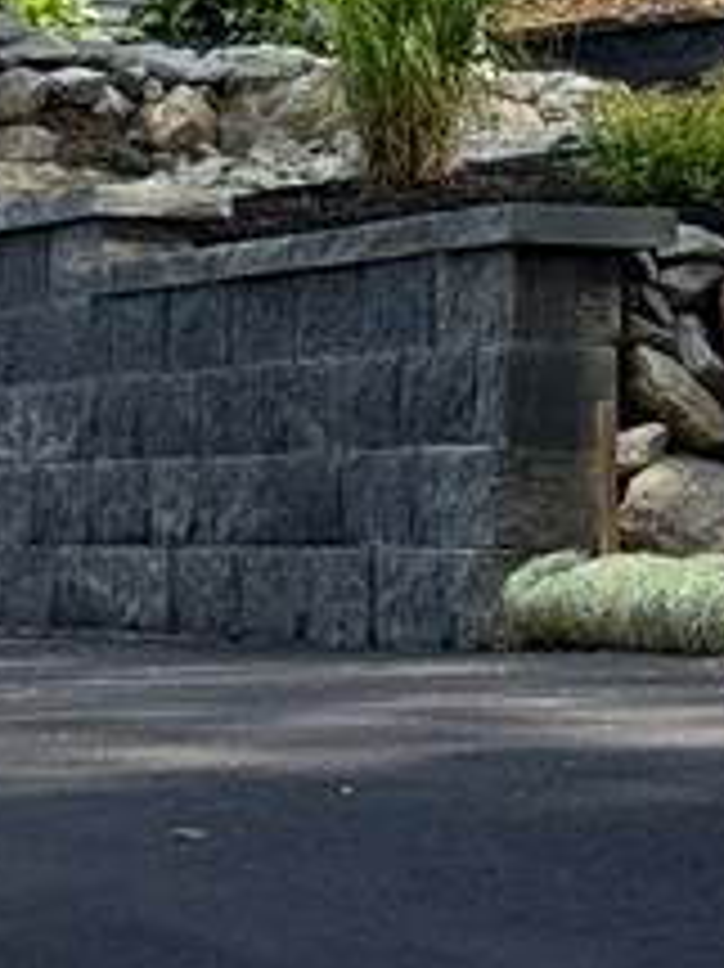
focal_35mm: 229
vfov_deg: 8.6
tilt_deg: +5.5
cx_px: -1079
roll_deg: -0.8
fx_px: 6392
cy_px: 41
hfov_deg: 6.2
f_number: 1.78
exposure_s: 1/3096
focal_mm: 6.76
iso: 64
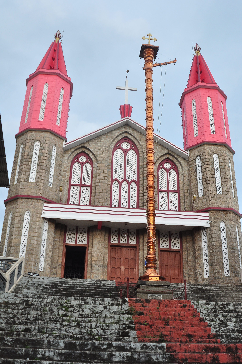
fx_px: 364
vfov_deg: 53.2
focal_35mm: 36
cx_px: 121
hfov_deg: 36.8
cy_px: 182
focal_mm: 24
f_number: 5.6
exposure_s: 1/125
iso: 400
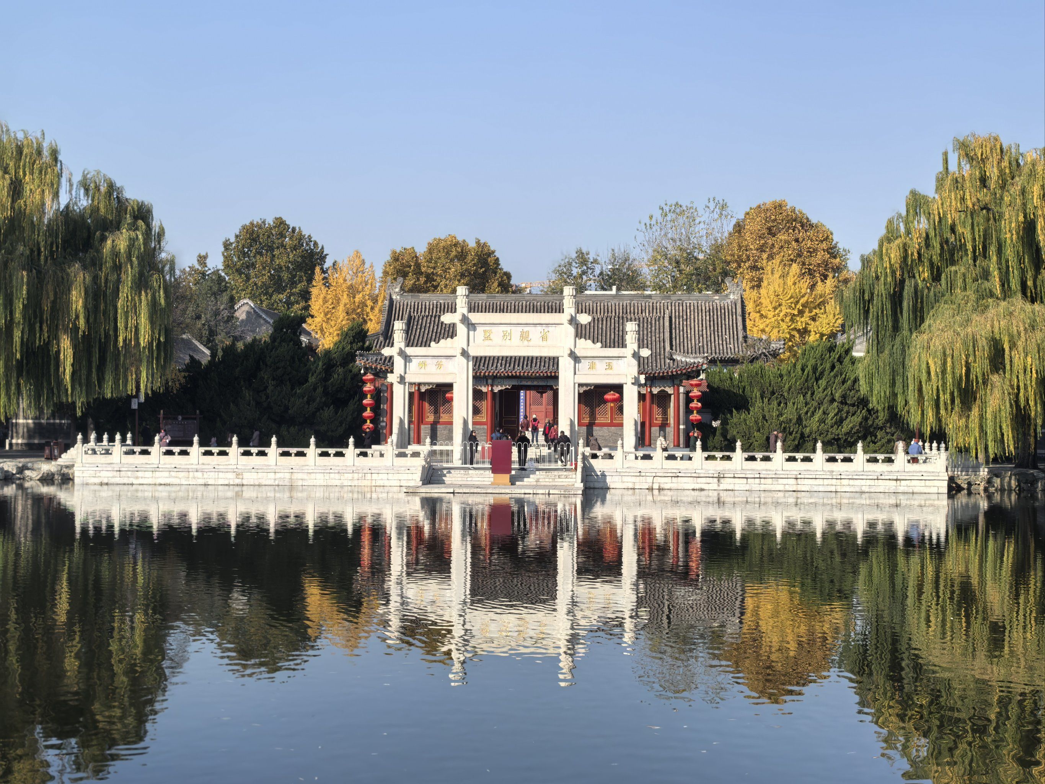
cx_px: 522
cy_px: 392
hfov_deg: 35.5
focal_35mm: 54
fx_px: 1630
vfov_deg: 27.0
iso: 50
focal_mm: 6.35
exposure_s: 1/2500
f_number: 2
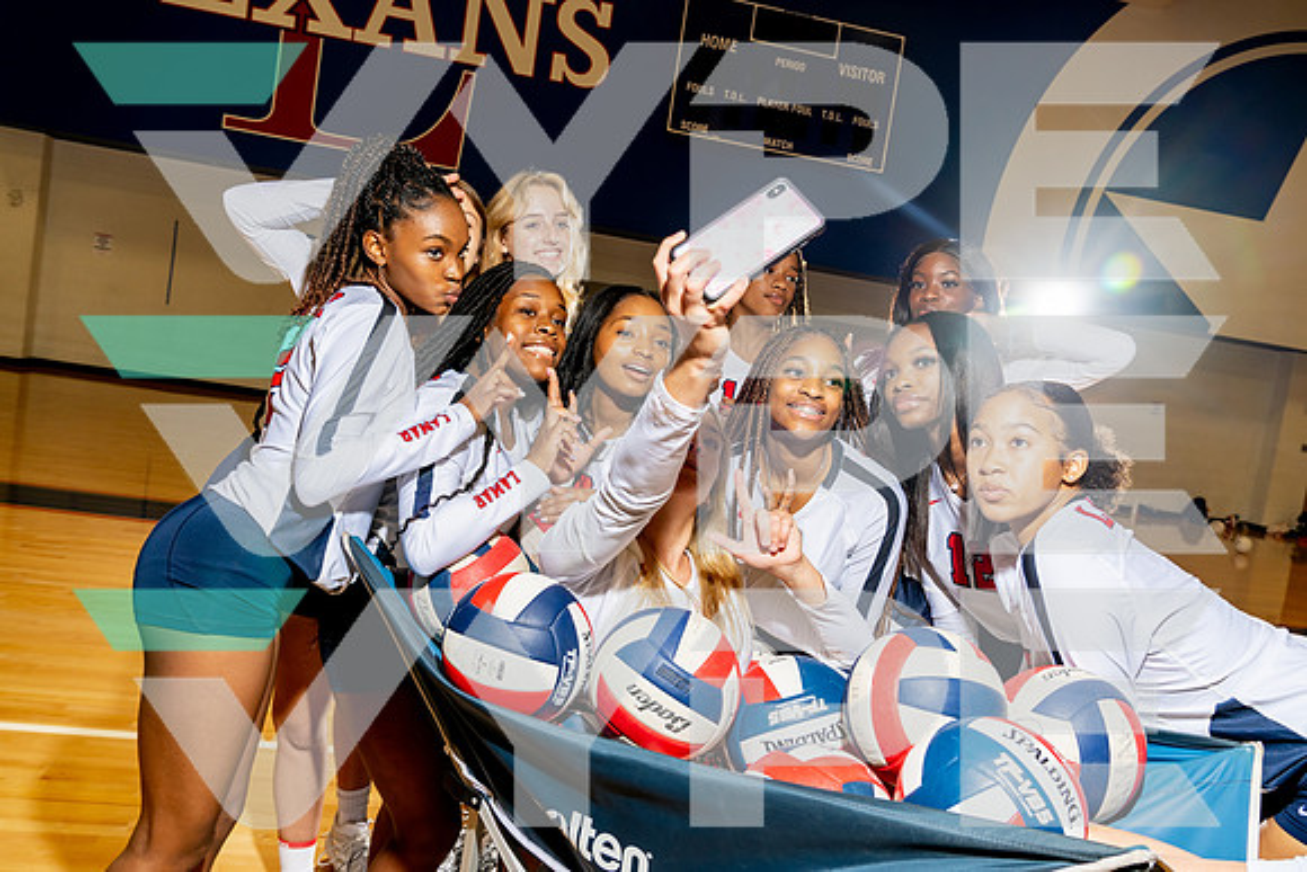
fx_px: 1053
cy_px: 436
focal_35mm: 29
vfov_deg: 45.0
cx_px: 654
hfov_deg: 63.6
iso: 250
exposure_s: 1/250
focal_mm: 29
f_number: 5.6
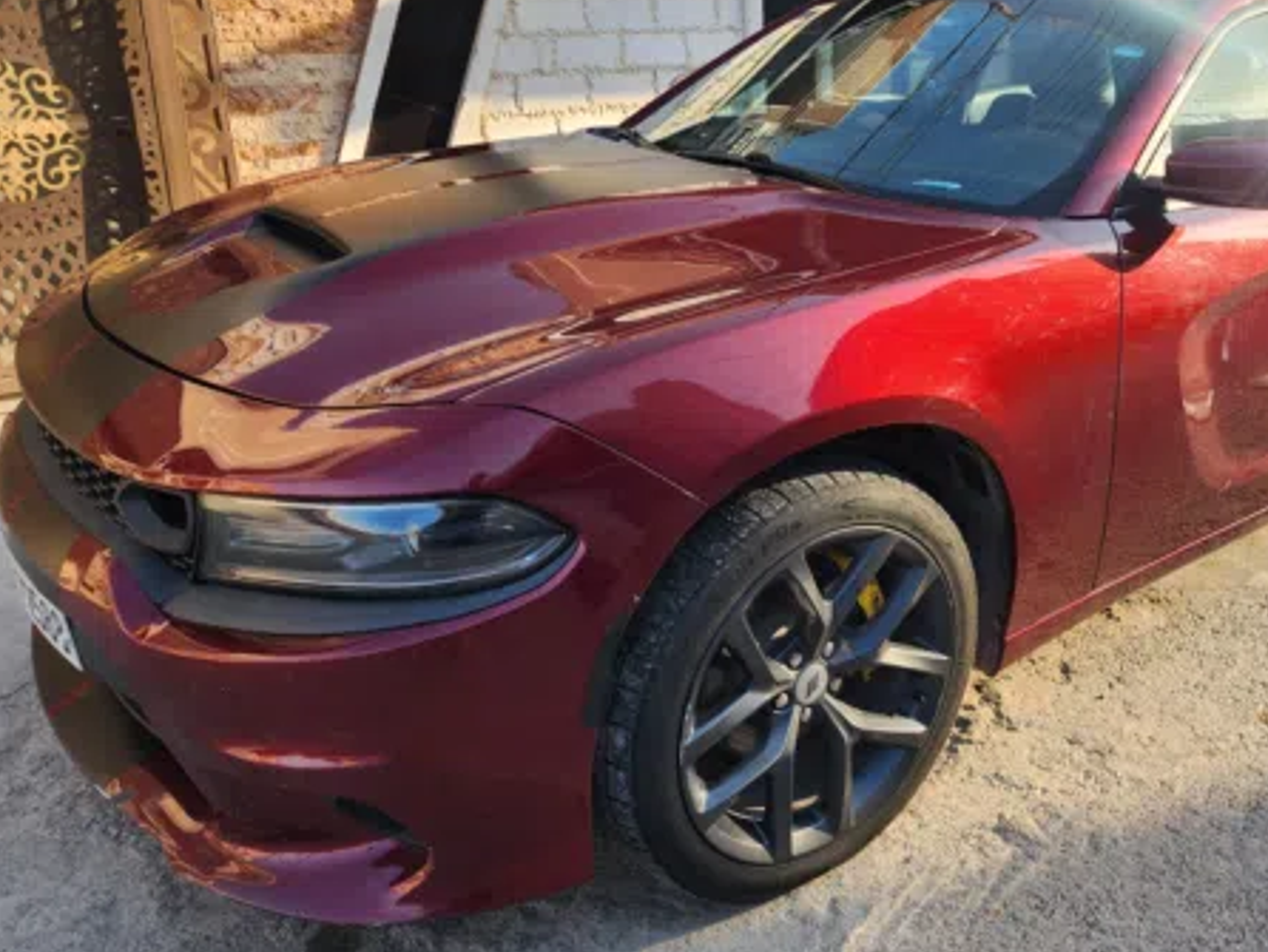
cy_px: 341
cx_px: 890
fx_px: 1209
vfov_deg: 42.6
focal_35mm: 33
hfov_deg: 53.7
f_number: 1.8
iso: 12
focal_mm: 6.4
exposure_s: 1/208
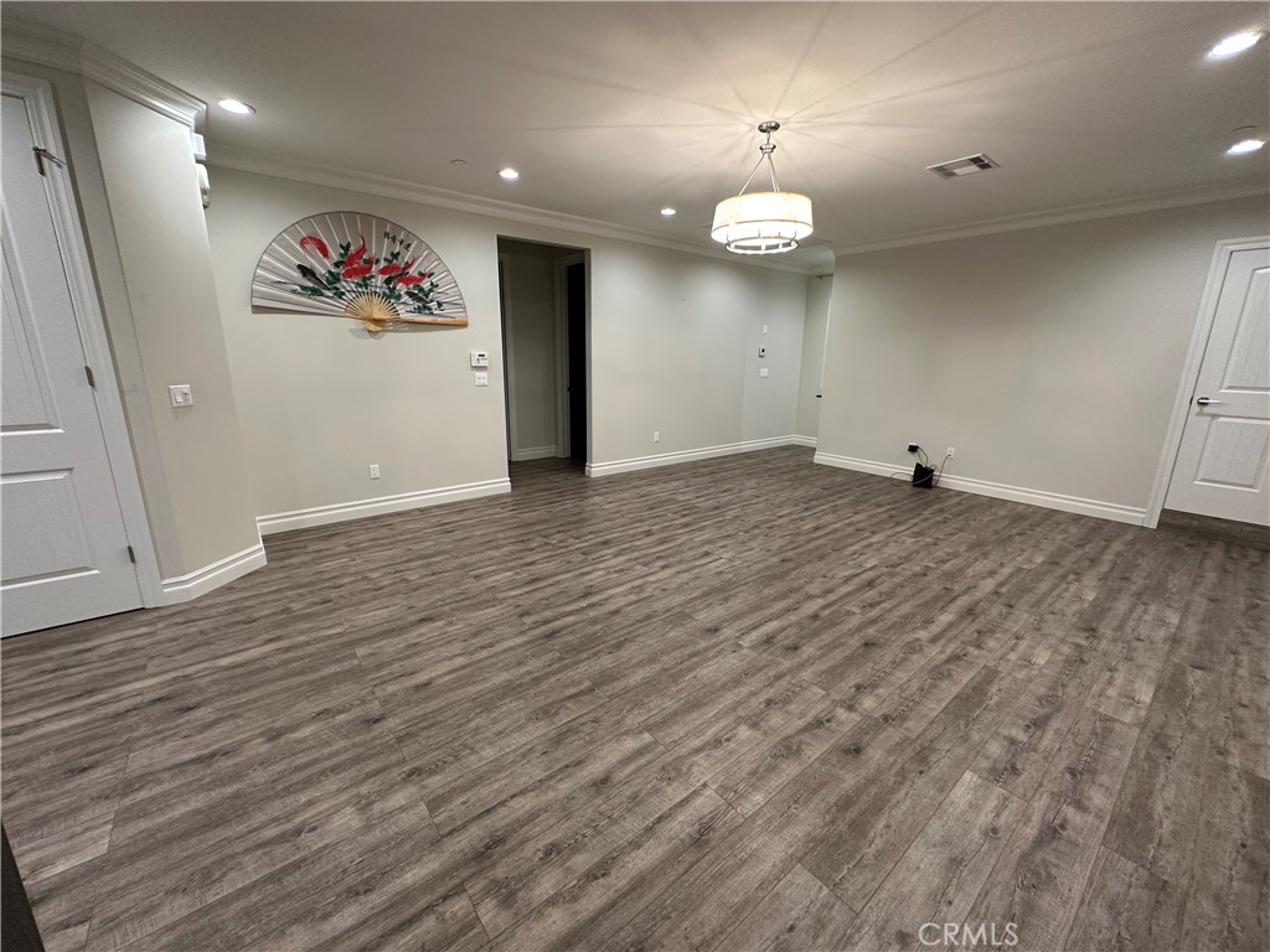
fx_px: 514
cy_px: 476
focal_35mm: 14
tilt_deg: -14.6
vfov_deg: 85.7
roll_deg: -1.2
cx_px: 635
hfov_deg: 102.1
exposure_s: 1/60
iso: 200
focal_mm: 2.22
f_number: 2.2
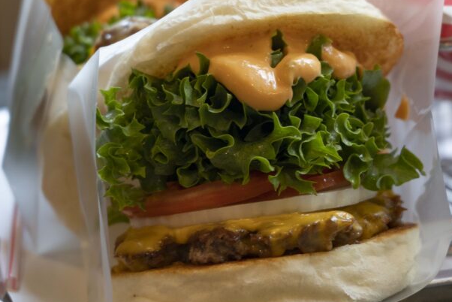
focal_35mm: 102
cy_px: 110
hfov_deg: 19.9
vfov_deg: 13.4
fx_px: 1281
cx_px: 305
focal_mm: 60
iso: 640
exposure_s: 1/60
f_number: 5.6
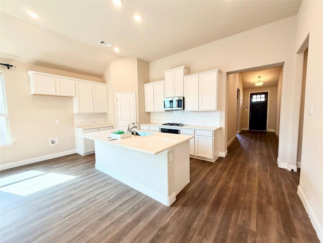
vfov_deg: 85.7
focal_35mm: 14
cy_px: 122
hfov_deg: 102.1
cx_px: 162
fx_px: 131
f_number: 2.2
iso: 200
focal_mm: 2.22
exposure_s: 1/120
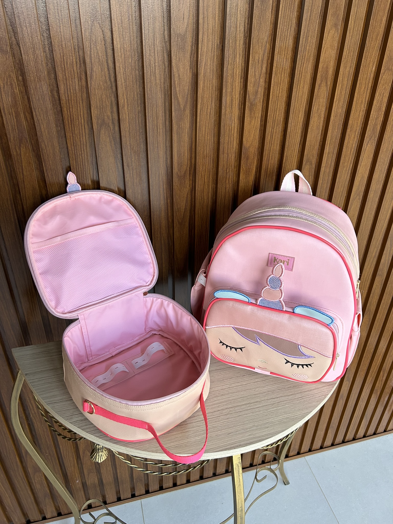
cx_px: 196
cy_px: 262
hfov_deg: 53.1
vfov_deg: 67.3
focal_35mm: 26
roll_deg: -2.6
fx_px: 394
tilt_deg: -31.8
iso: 125
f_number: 1.5
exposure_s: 1/90
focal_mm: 5.7
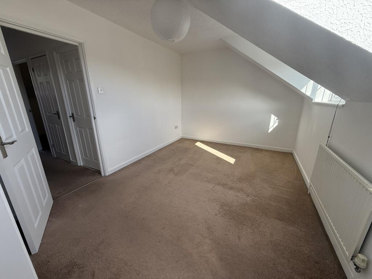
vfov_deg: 85.7
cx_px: 186
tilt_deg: -15.6
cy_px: 140
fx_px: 150
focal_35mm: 14
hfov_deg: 102.1
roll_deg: +0.0
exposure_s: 1/262
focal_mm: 2.22
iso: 64
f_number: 2.2
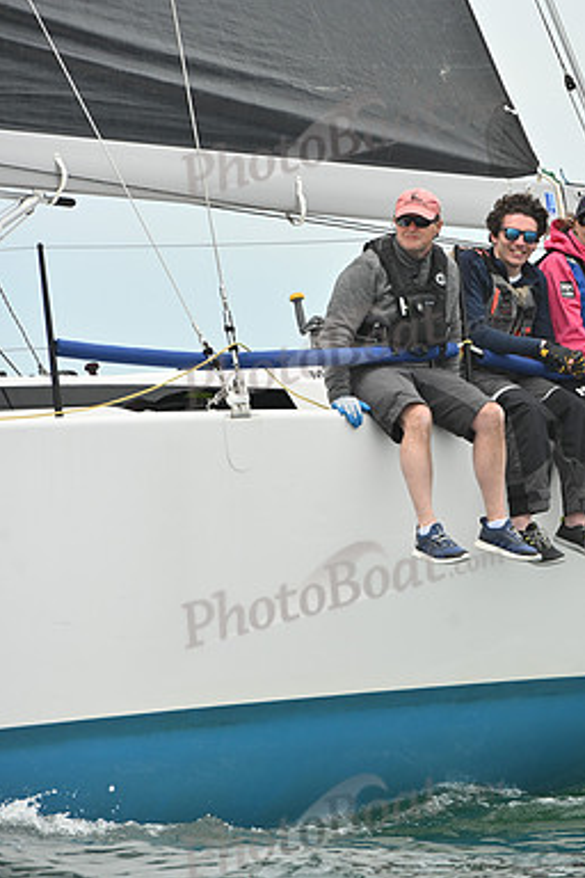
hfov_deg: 4.8
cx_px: 624
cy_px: 438
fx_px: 6995
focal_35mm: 287
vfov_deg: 7.2
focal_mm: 190
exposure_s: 1/1250
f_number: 7.1
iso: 320
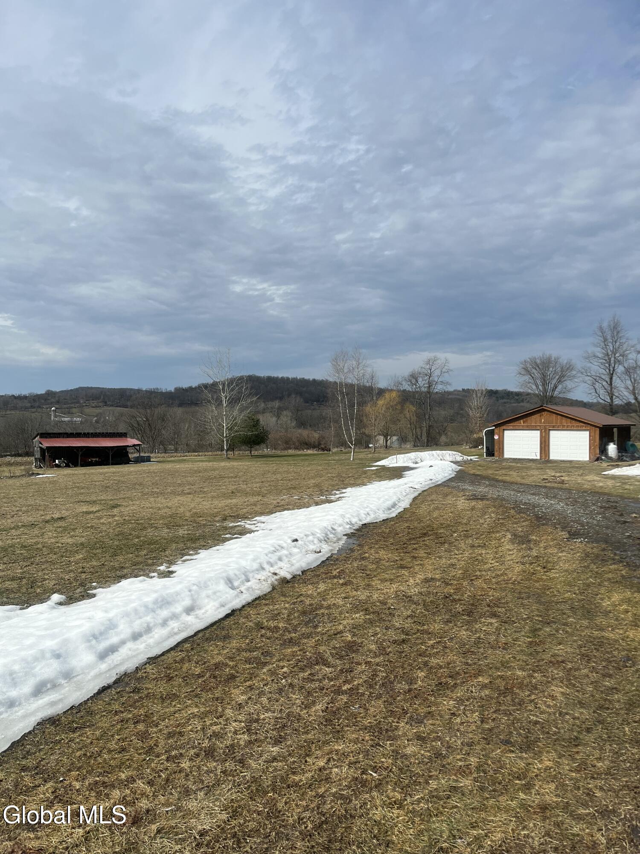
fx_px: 641
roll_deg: +1.3
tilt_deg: -0.7
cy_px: 427
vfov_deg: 67.3
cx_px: 320
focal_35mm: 26
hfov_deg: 53.1
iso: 50
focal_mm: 5.1
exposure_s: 1/7874
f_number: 1.6
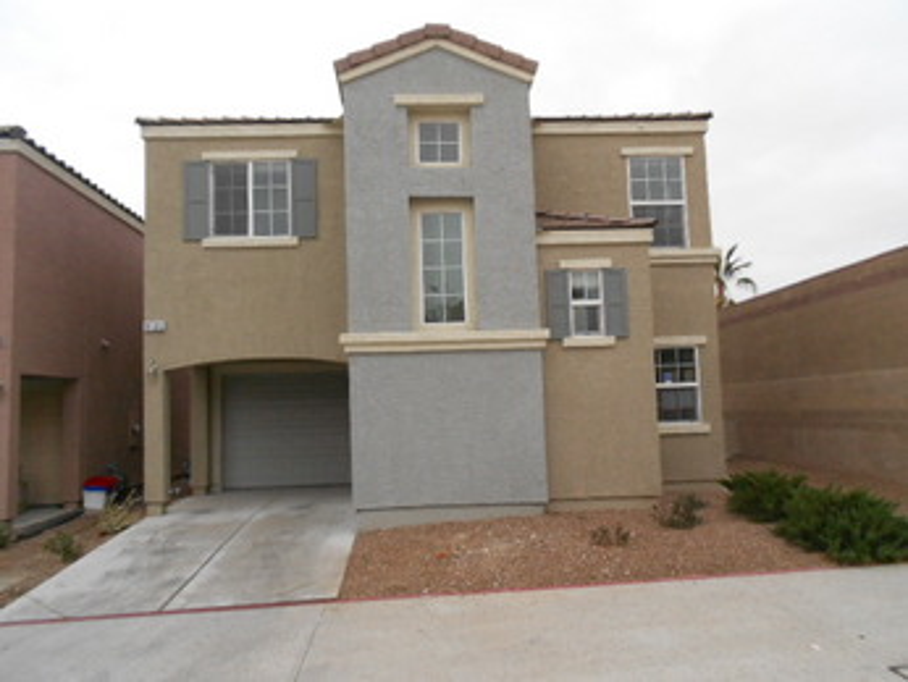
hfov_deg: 67.3
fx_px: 682
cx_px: 454
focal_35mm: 26
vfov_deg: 53.1
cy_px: 341
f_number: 3.2
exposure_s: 1/125
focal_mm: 4.6
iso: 250
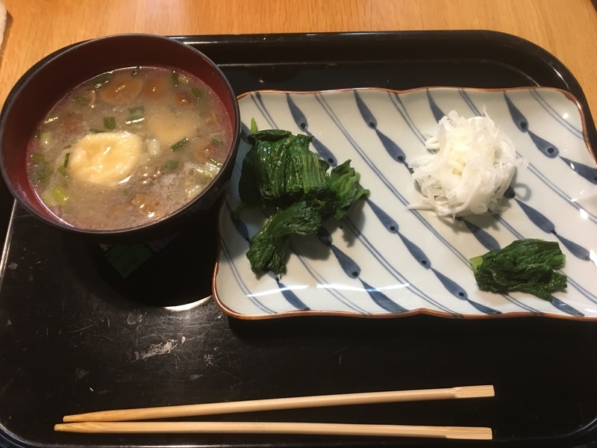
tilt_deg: -66.8
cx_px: 298
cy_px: 224
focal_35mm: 29
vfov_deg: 48.2
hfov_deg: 61.7
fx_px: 500
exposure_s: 1/8
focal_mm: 4.15
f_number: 2.2
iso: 100
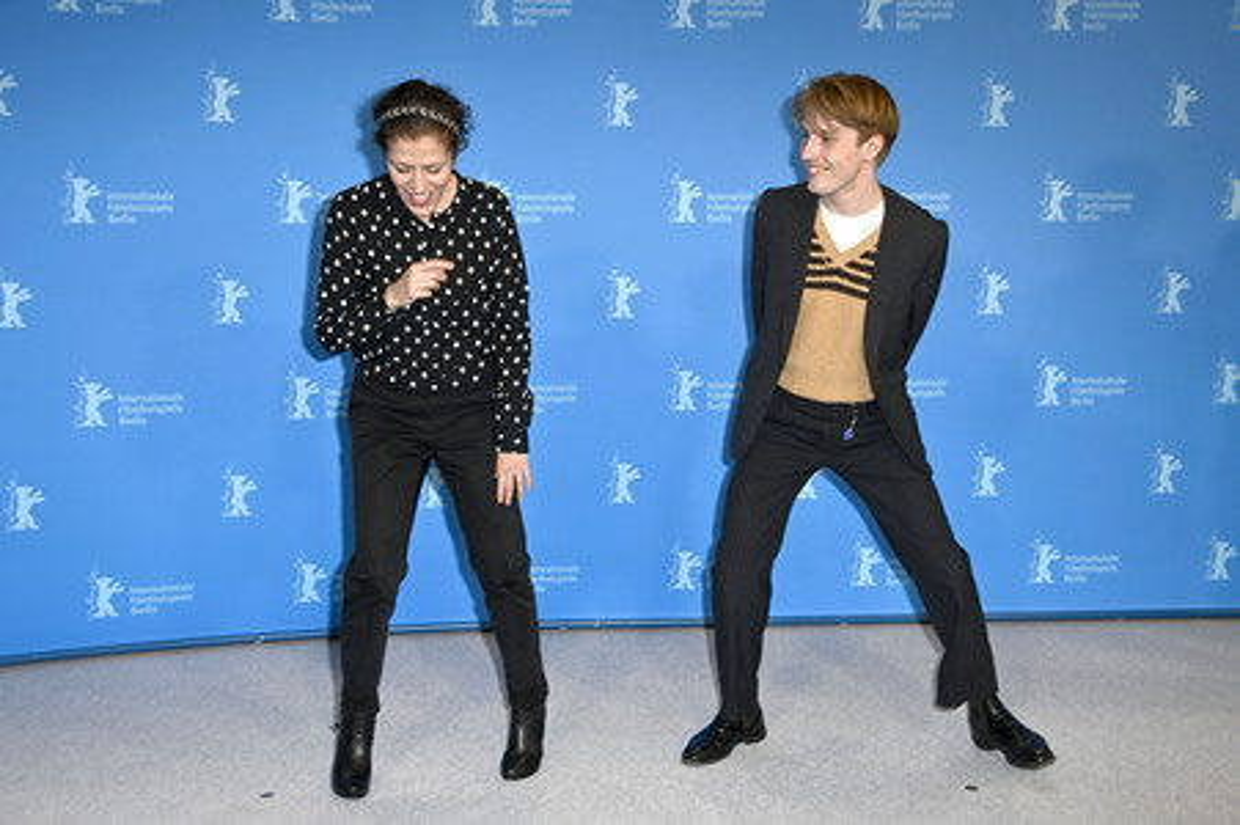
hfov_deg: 54.5
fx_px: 1205
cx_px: 620
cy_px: 412
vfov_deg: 37.8
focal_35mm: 35
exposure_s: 1/250
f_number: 5.6
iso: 800
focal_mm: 35
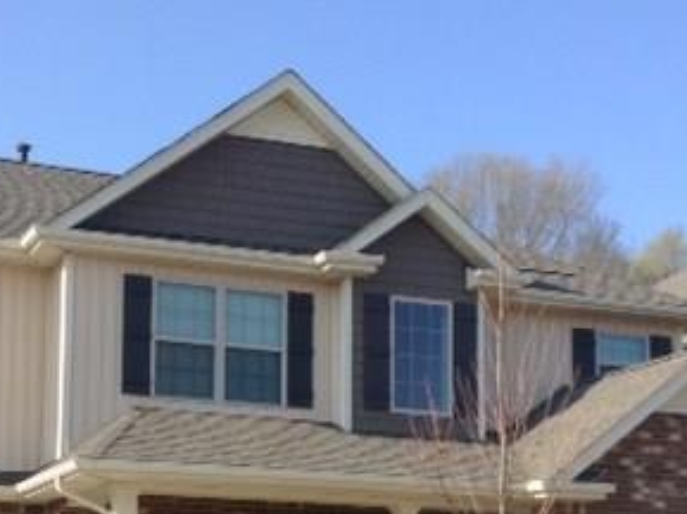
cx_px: 155
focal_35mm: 73
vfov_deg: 19.6
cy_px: 493
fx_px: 1447
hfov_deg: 26.3
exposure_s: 1/805
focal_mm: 3.3
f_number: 2.4
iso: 25
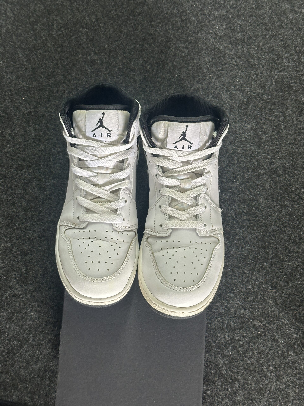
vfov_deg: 39.7
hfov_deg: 30.3
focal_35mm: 48
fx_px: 562
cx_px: 152
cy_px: 203
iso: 125
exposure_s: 1/50
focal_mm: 6.86
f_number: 1.78
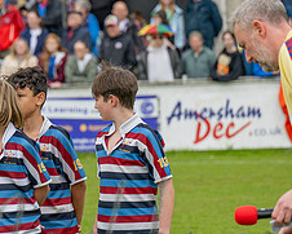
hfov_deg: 5.1
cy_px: 194
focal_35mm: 382
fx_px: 3303
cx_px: 12
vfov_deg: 4.1
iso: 125
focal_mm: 91
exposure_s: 1/1250
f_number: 2.8
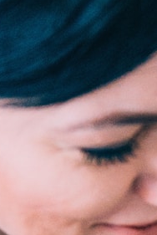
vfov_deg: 6.8
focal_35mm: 299
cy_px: 365
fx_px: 1951
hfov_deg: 4.4
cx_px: 491
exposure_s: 1/125
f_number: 3.2
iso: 800
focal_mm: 42
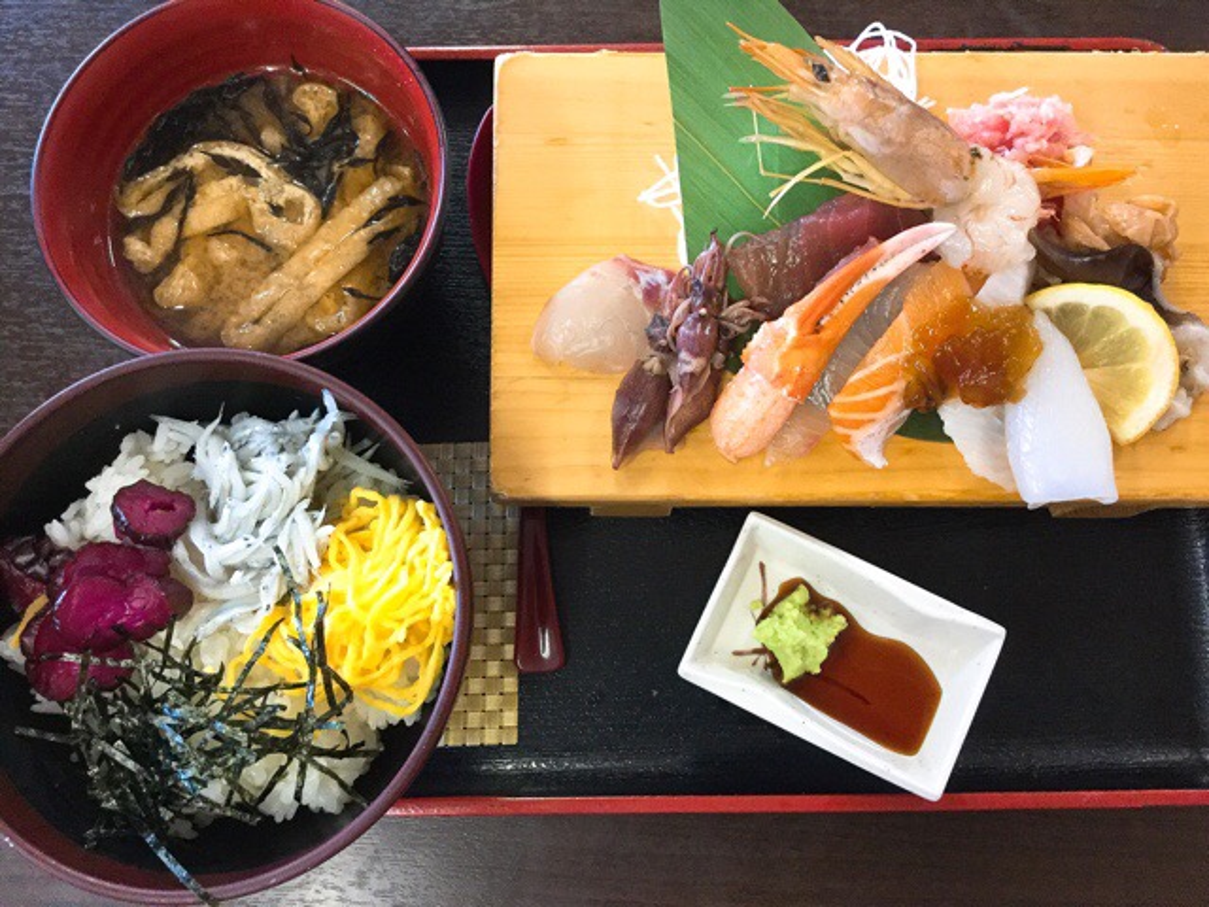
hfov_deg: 58.4
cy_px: 454
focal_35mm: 31
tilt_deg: -79.4
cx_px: 604
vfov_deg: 45.4
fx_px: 1083
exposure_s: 1/24
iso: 200
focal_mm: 3.3
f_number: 2.4
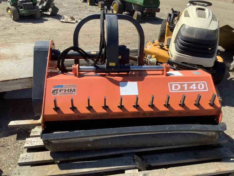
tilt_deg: -30.4
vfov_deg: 45.5
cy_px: 88
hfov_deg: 58.3
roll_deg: -4.7
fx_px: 210
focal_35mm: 31
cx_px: 117
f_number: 2.4
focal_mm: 3.3
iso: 25
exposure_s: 1/947
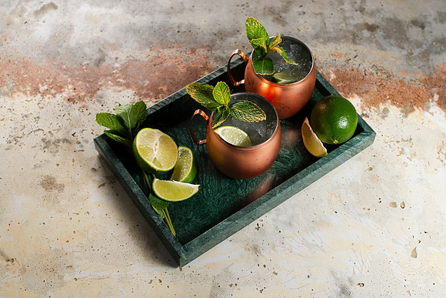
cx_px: 239
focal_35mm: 54
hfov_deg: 37.1
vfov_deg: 25.2
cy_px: 160
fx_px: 665
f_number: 5
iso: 200
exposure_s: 1/200
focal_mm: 50
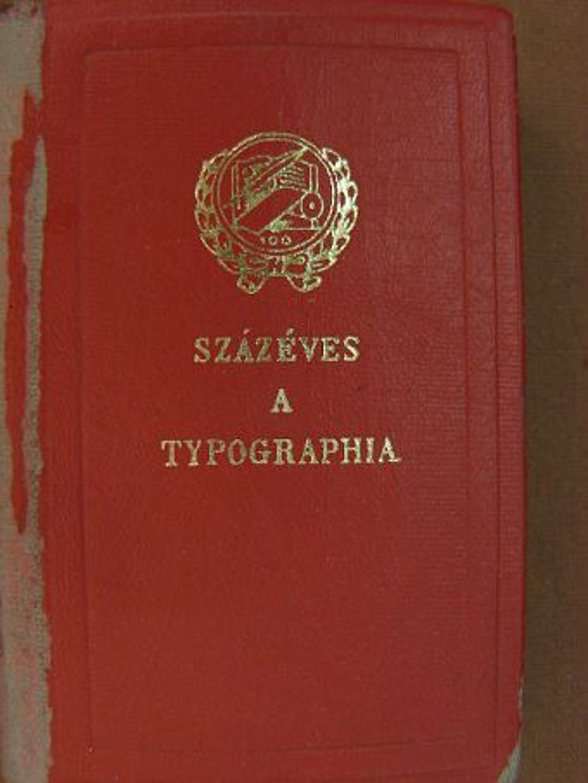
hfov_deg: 30.3
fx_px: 1087
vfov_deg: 39.6
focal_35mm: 48
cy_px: 392
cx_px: 294
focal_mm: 8
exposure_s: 1/30
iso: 119
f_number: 3.5
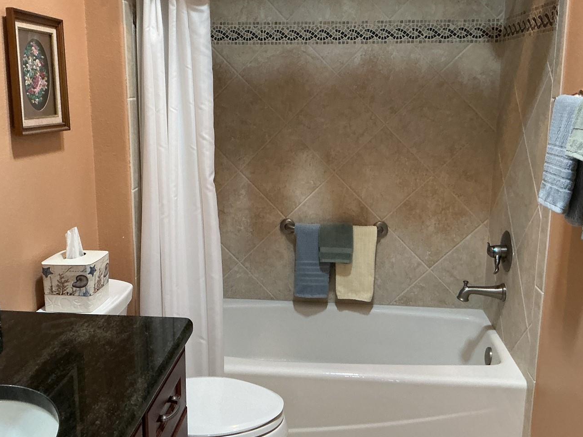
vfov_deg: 39.6
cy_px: 190
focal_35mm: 36
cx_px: 280
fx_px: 606
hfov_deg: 51.3
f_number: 1.8
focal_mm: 3
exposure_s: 1/60
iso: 160
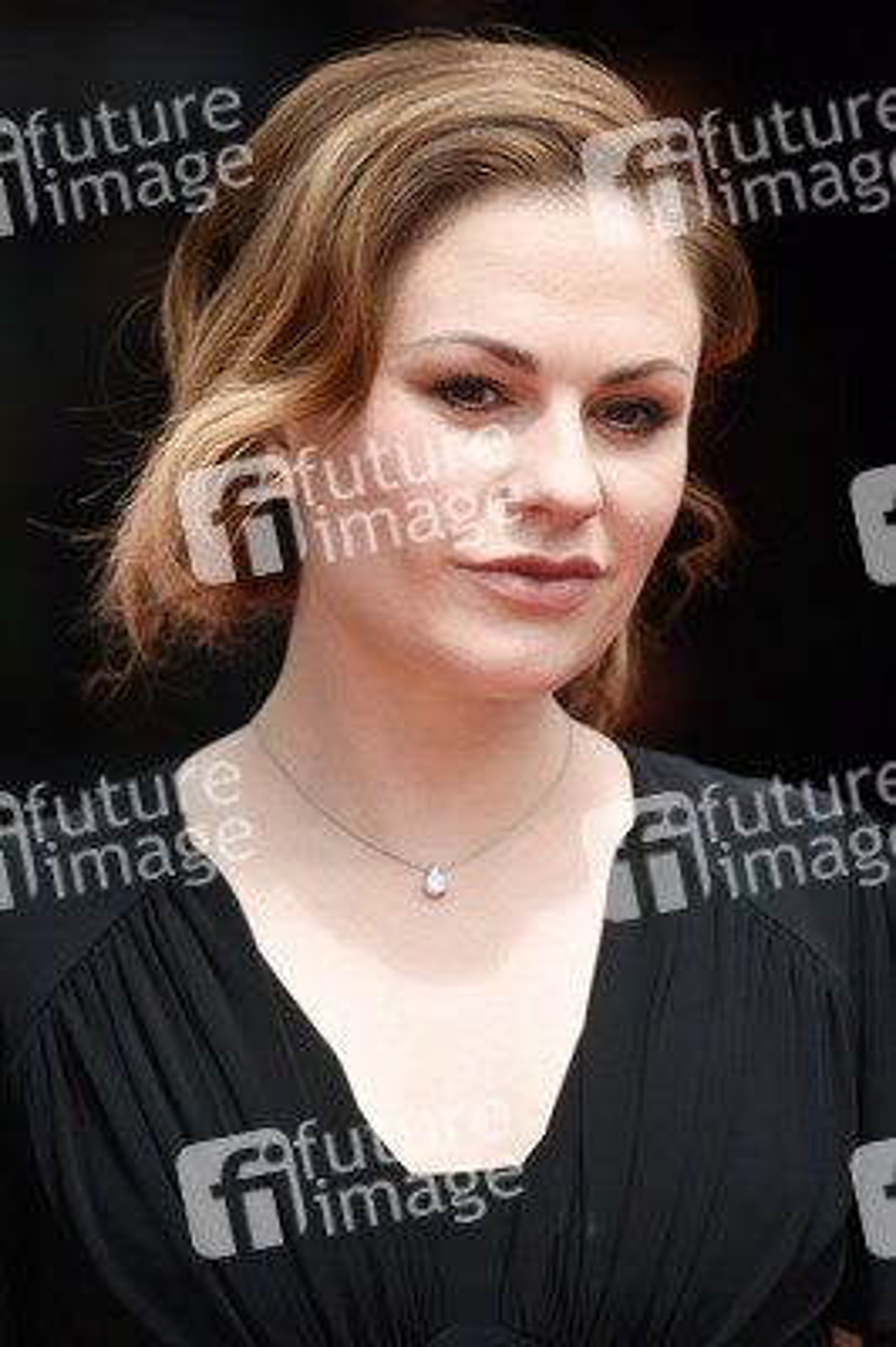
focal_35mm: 300
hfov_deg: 4.6
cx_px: 448
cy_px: 674
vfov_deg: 6.9
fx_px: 11219
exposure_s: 1/2500
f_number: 3.2
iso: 400
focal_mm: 200
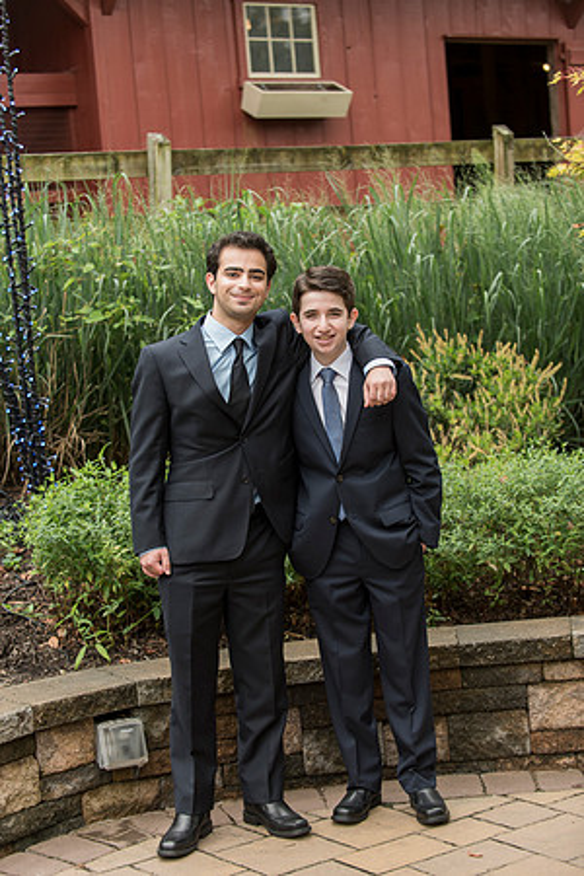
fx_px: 1703
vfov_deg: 28.8
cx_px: 292
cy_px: 438
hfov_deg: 19.5
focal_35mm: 70
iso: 400
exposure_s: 1/500
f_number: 3.5
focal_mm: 70
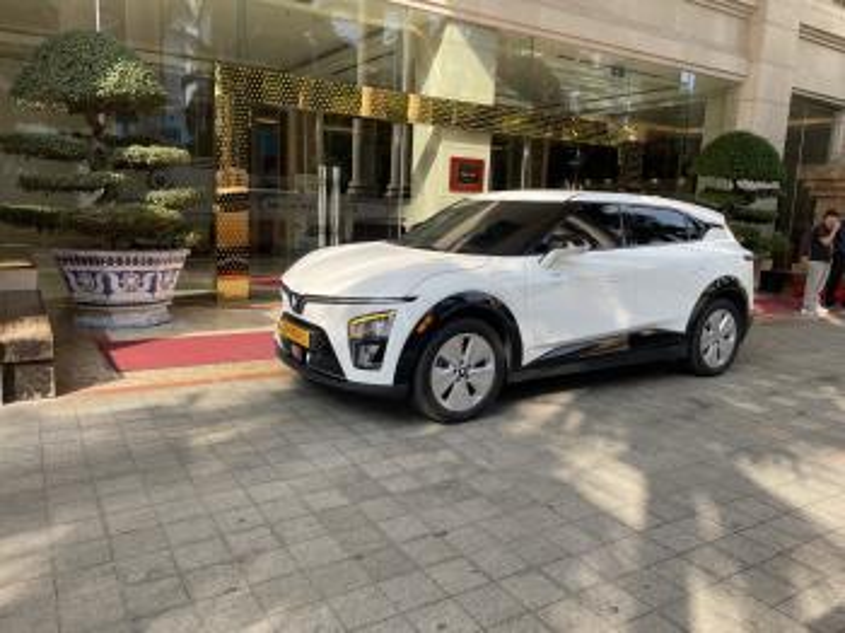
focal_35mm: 26
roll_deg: -3.0
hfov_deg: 67.3
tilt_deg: -8.2
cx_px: 422
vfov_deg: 53.0
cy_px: 316
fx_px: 634
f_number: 1.6
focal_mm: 4.2
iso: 32
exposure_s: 1/924
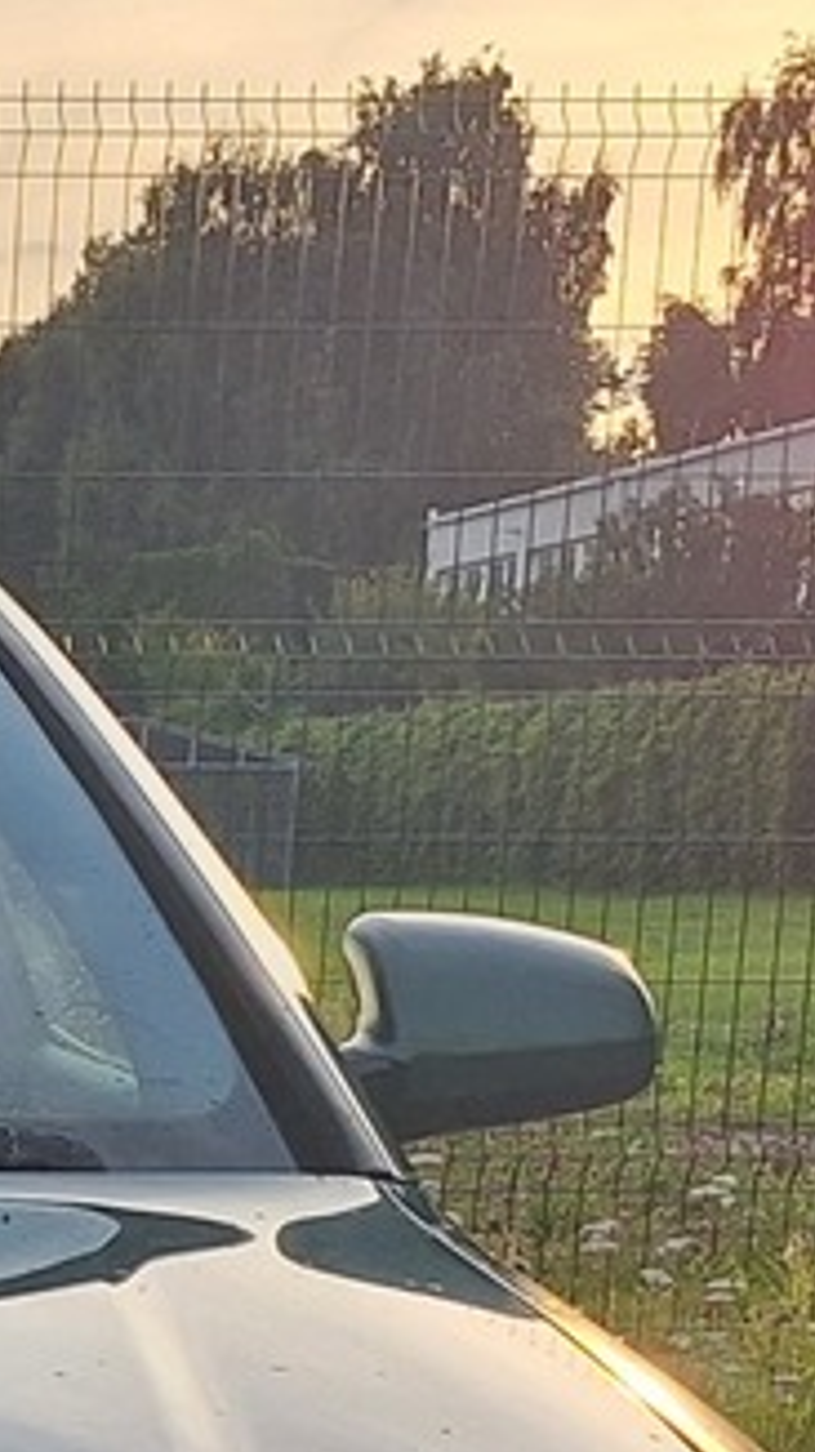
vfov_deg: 16.4
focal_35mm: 123
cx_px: -1007
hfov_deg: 9.0
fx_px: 4733
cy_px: 1951
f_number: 1.8
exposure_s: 1/784
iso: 40
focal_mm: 5.54
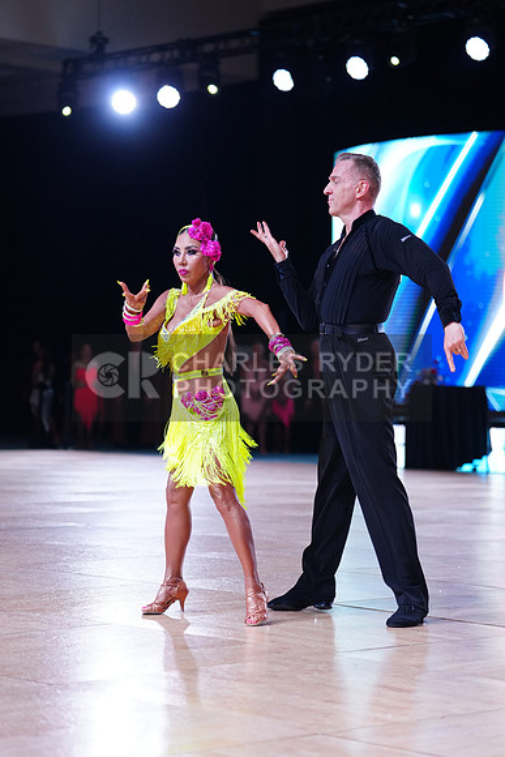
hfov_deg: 14.4
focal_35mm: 95
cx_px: 252
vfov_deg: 21.5
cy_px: 378
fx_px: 1998
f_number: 2.8
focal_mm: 95
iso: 1250
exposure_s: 1/640
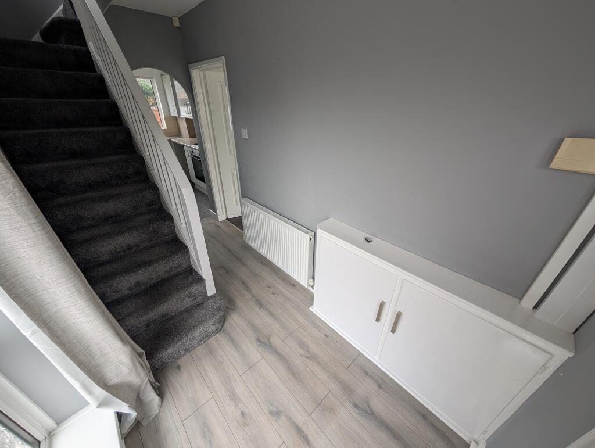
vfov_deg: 94.6
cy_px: 224
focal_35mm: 12
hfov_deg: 110.5
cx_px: 298
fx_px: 207
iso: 52
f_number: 1.7
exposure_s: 1/39.3
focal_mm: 2.02
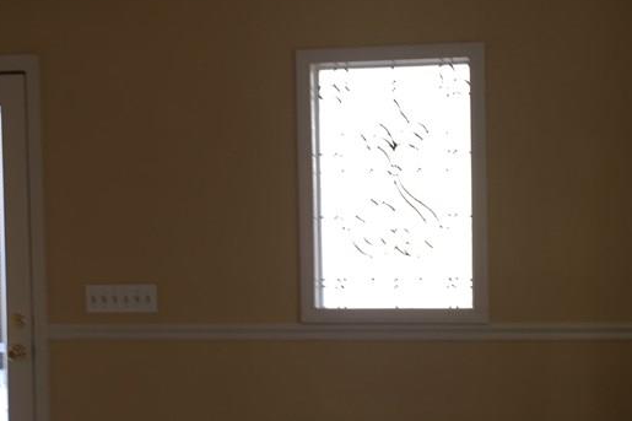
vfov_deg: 22.6
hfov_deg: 33.3
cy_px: 257
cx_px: 384
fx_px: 1053
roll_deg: +1.1
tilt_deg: -2.8
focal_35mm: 60
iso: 25
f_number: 2.2
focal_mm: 4.15
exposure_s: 1/40
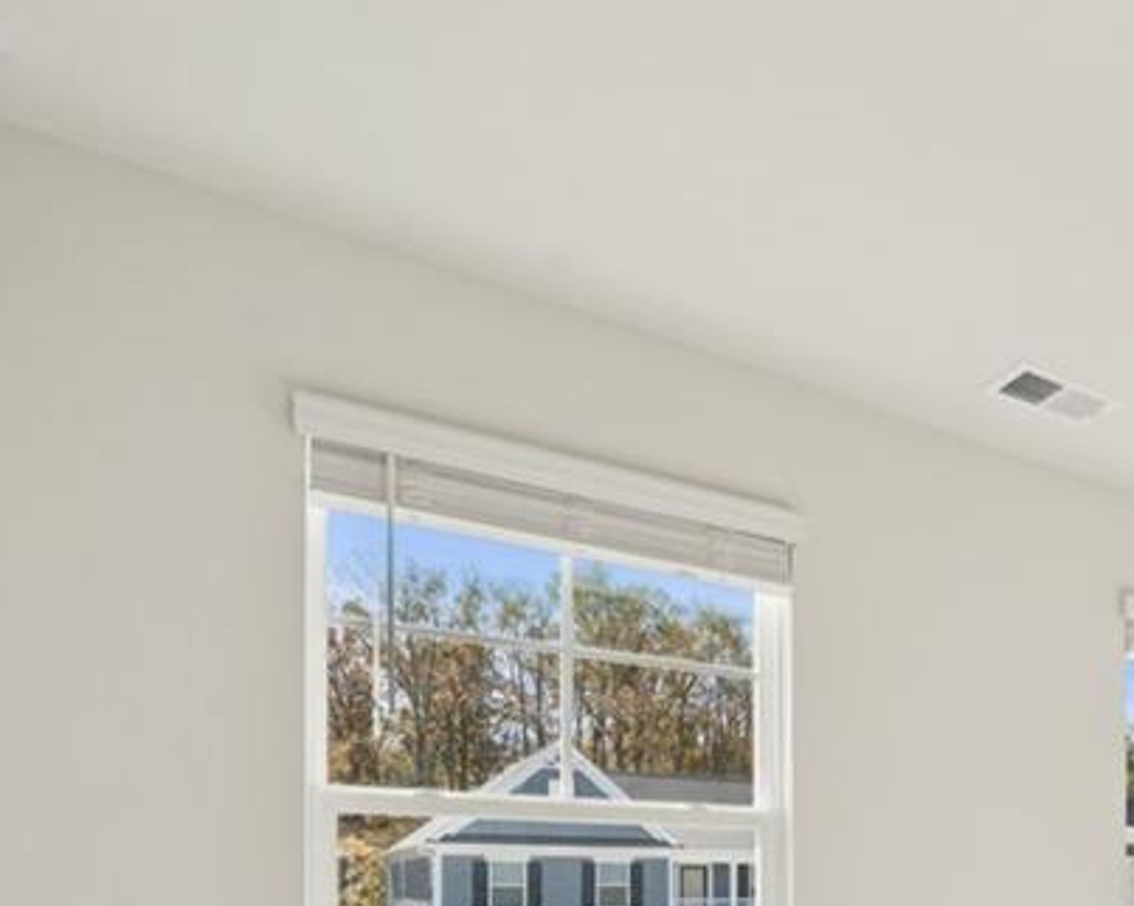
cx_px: 1269
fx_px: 1040
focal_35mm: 31
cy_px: 888
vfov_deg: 41.5
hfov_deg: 43.3
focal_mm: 13
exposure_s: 1/100
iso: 125
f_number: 8
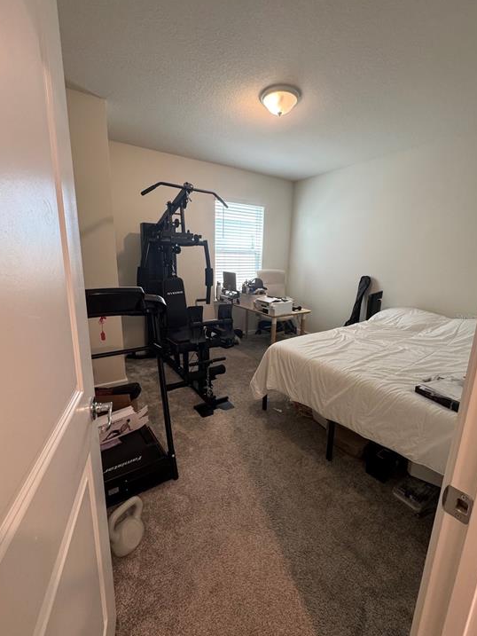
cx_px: 241
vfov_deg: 98.2
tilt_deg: -11.6
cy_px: 317
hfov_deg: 81.8
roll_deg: -1.6
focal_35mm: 15
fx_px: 276
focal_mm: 2.22
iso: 250
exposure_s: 1/60
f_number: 2.2
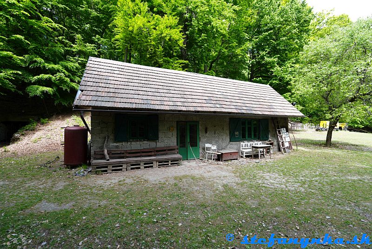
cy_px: 124
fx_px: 145
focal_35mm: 14
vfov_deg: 81.3
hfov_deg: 104.2
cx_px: 186
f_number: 4
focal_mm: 14
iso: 200
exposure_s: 1/200
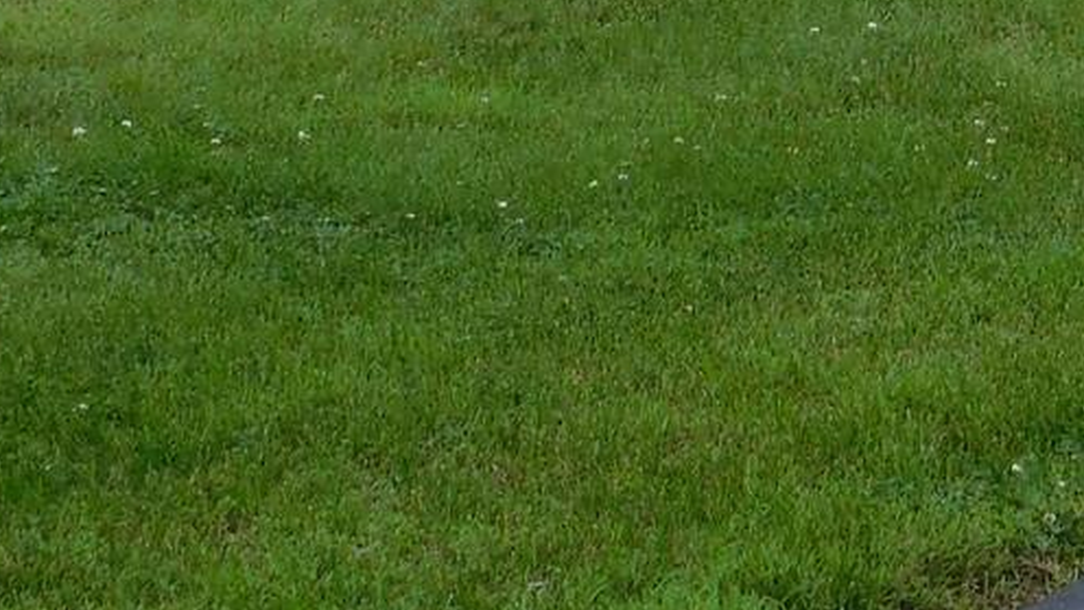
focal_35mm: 180
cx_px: 911
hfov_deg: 11.9
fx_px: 5174
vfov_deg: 6.4
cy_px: -888
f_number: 3.6
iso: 125
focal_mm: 7.1
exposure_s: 1/125
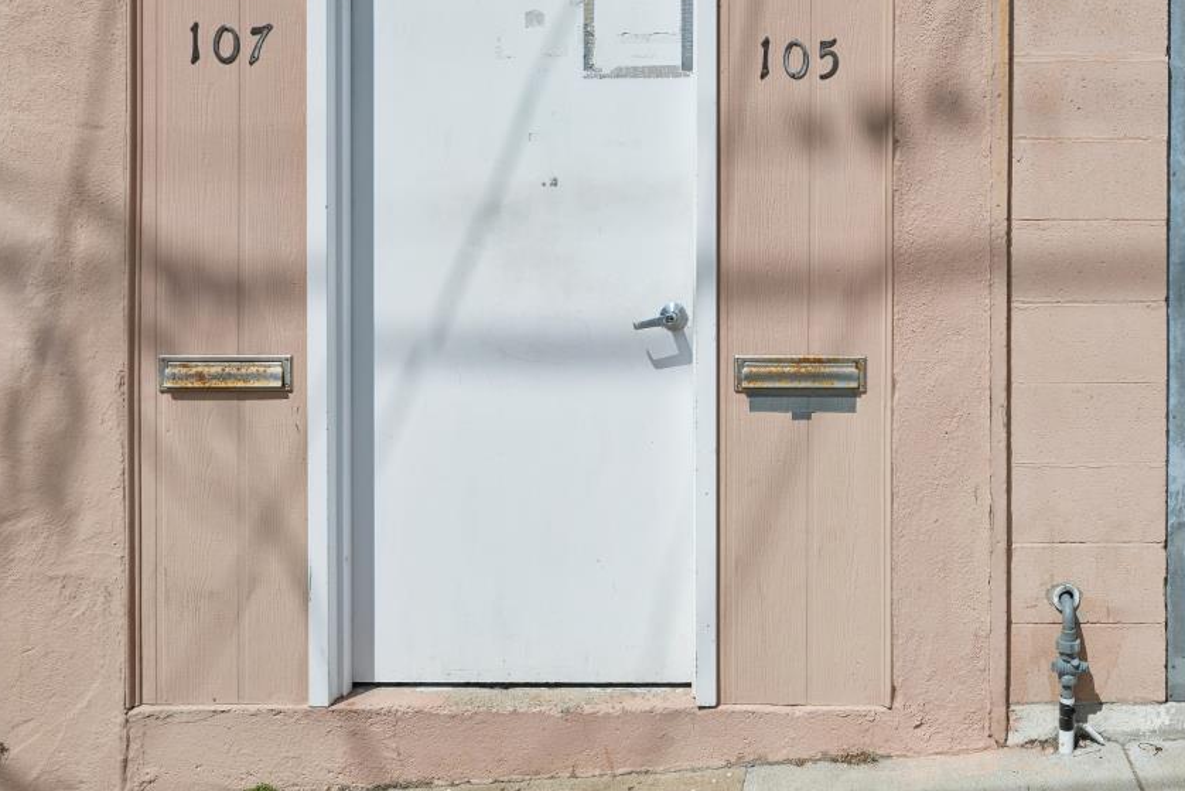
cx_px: 888
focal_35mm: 35
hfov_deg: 52.2
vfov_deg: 37.0
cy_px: 187
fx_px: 1149
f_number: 8
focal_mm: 19.5
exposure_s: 1/400
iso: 110
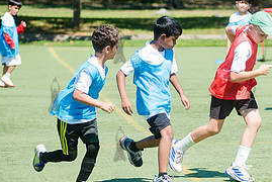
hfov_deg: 6.8
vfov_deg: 4.6
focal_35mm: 300
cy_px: 113
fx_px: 2269
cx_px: 242
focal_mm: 112
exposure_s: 1/1000
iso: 200
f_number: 4
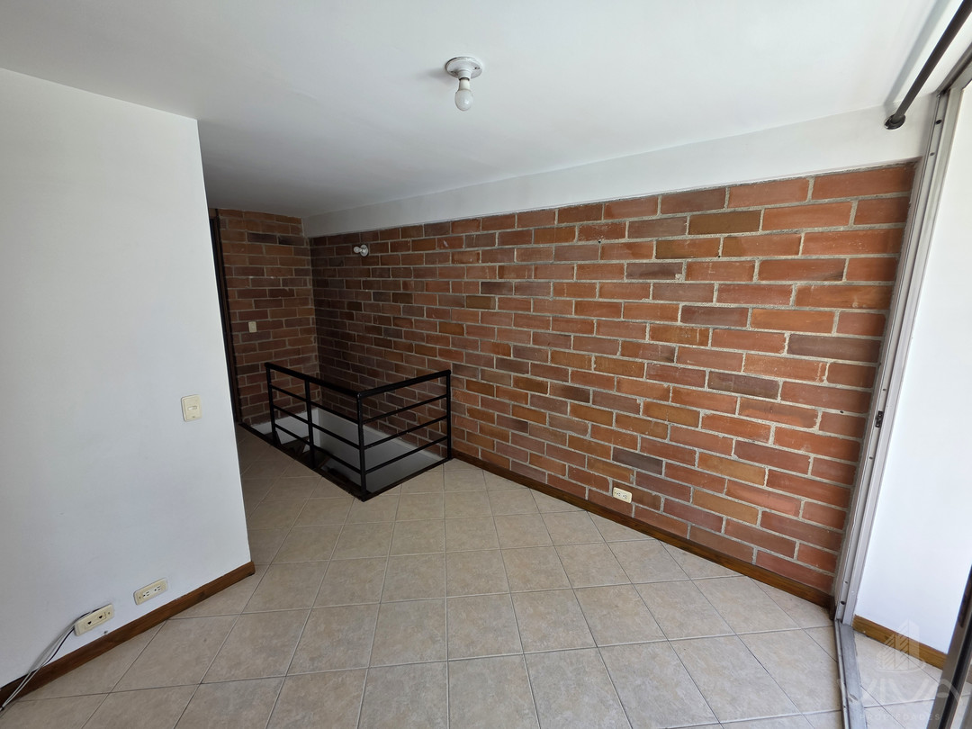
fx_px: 365
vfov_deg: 89.9
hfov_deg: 106.2
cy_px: 364
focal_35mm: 13
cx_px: 486
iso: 50
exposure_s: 1/120
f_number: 1.9
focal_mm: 2.2
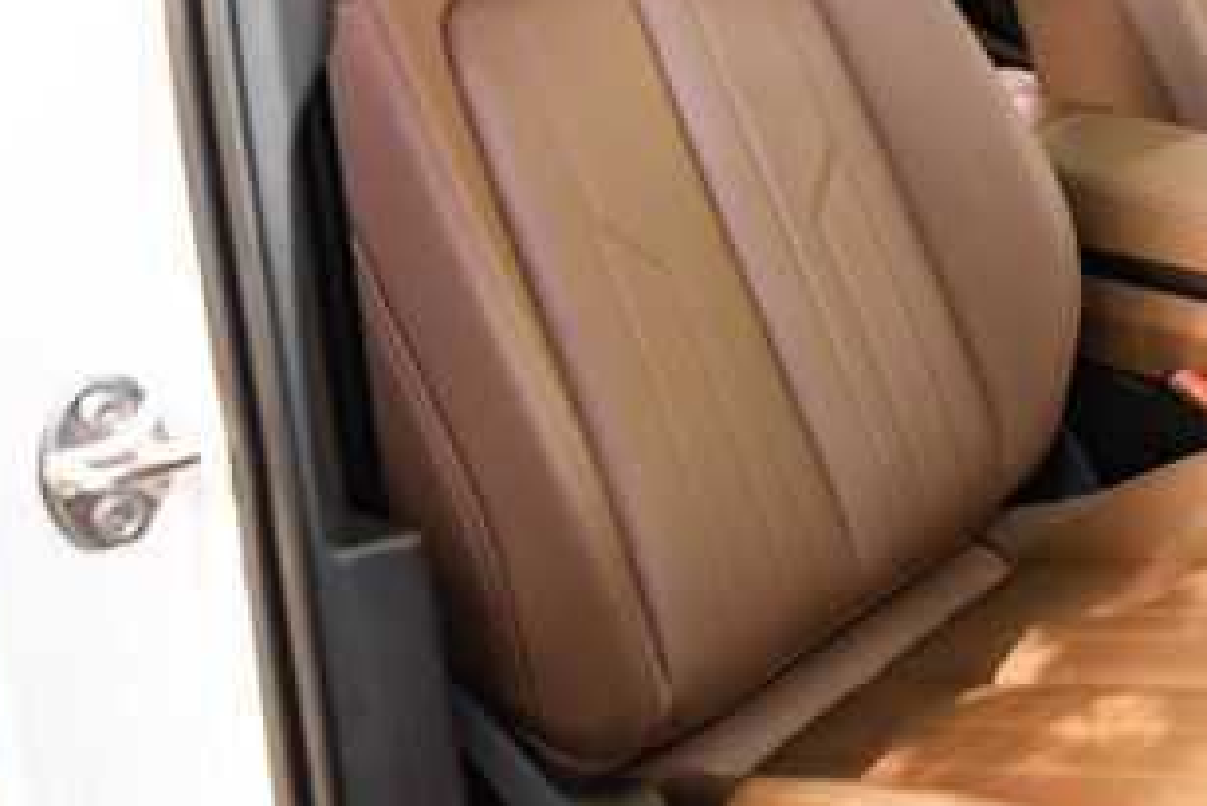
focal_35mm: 50
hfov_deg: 35.7
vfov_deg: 25.9
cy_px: 45
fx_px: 1677
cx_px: 1207
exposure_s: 1/200
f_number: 3.5
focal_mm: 24
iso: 640
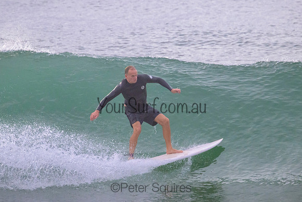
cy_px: 91
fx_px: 8037
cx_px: 162
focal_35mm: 958
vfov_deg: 1.4
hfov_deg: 2.2
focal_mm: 800
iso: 6400
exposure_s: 1/1600
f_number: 11
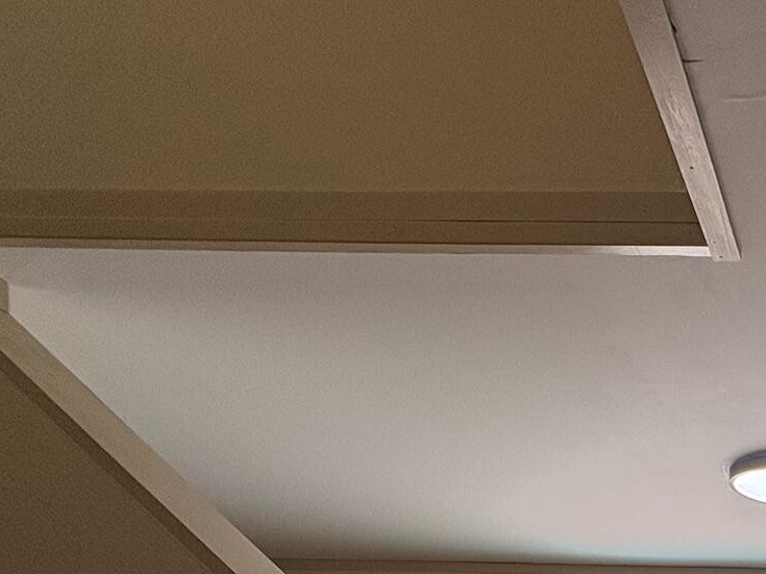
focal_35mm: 39
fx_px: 863
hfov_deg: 38.5
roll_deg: -0.4
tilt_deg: +0.3
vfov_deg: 28.8
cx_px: 865
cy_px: 775
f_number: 2.2
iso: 40
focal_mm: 2.22
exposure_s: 1/138
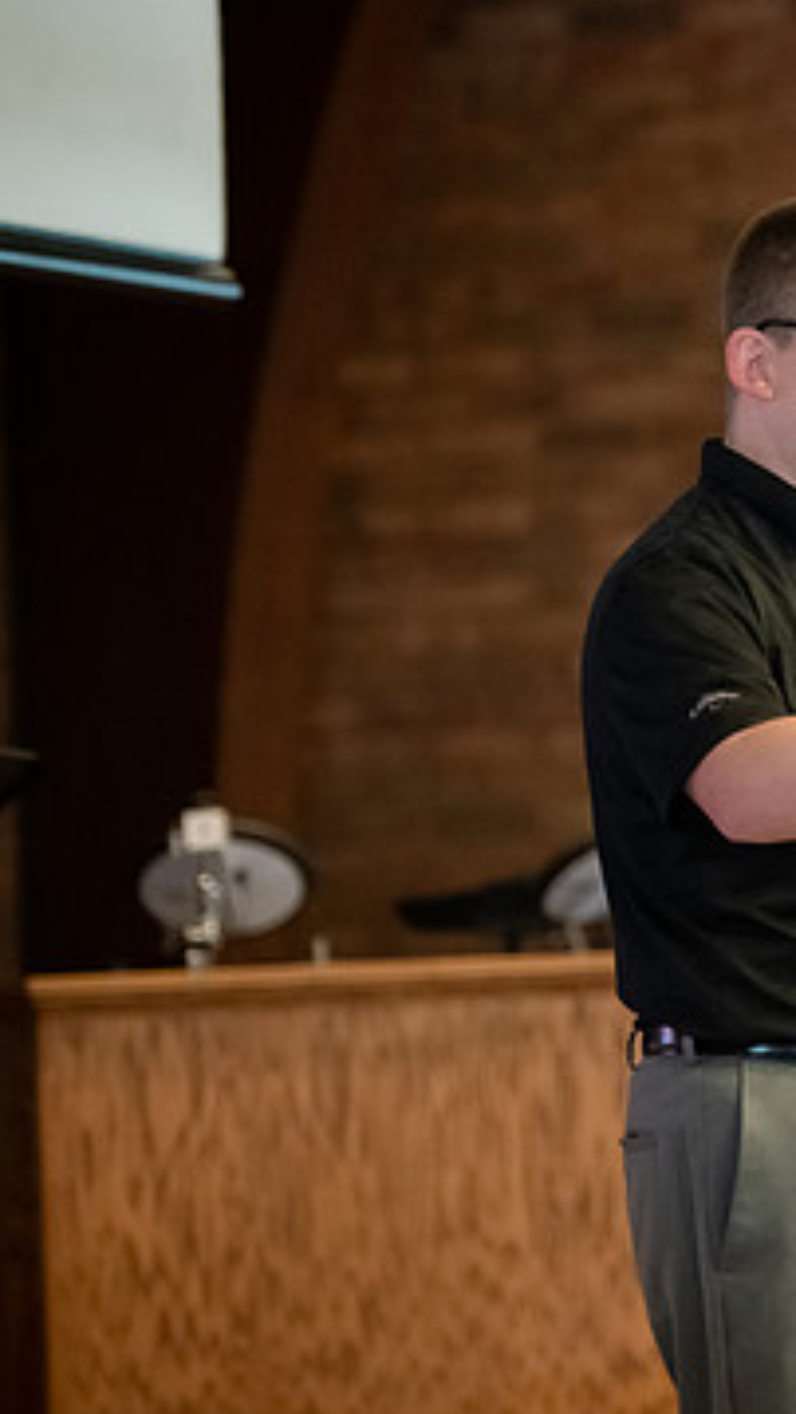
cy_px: 703
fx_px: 8253
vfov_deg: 9.8
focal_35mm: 220
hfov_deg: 5.5
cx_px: 1088
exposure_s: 1/160
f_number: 2.8
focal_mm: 130
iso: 6400
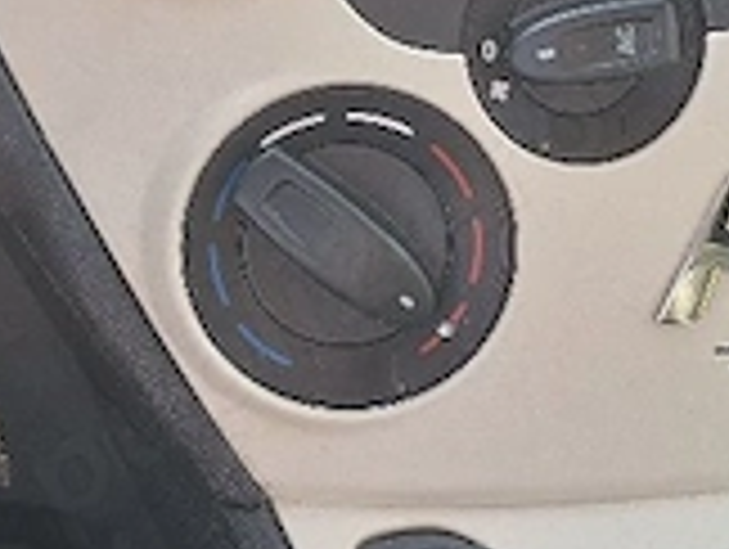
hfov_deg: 22.9
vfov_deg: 17.4
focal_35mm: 85
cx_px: 495
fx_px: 1793
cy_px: 324
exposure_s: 1/152
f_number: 1.8
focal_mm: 5.54
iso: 50
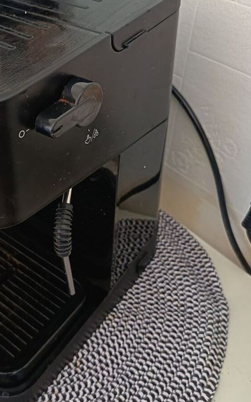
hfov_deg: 32.4
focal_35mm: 38
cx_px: 40
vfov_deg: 51.5
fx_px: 416
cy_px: 181
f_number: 1.75
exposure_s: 1/33.3
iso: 4574
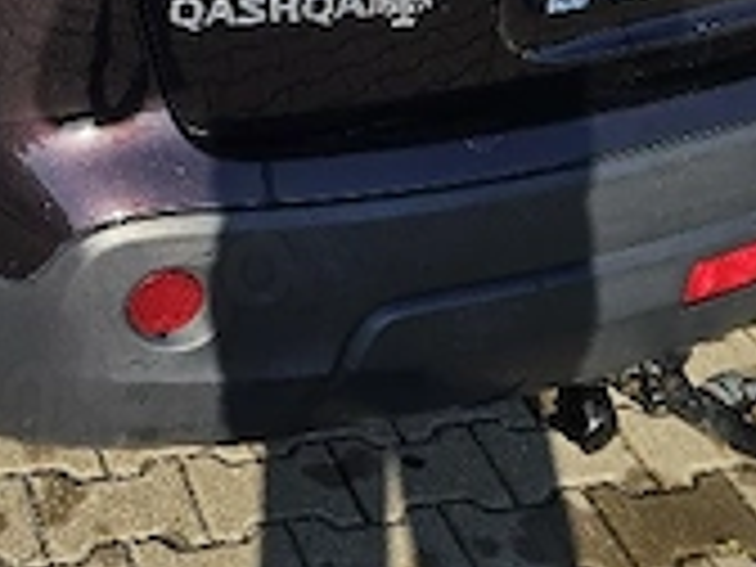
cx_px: 184
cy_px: -238
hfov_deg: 23.6
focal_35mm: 82
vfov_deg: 16.6
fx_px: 1791
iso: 25
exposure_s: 1/1111
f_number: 1.8
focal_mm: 5.4
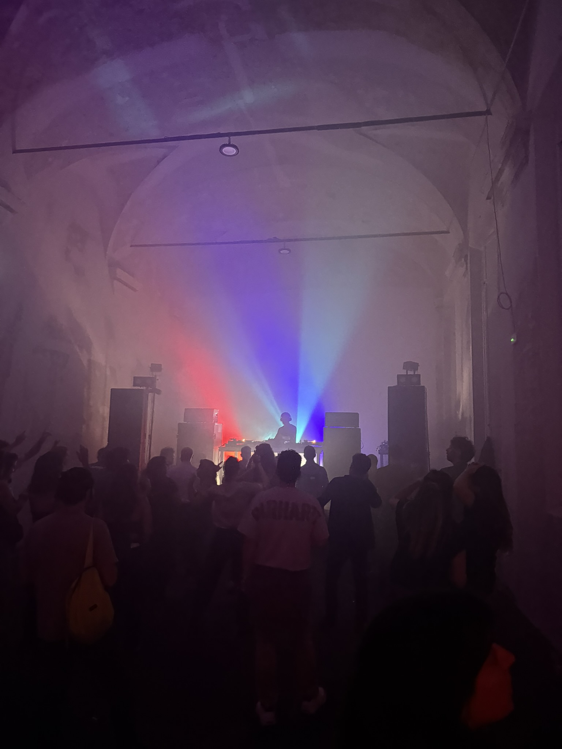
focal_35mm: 24
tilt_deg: +6.3
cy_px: 374
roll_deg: -0.9
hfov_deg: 56.8
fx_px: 520
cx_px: 281
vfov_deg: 71.6
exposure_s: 1/15
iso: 2000
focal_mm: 6.76
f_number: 1.78
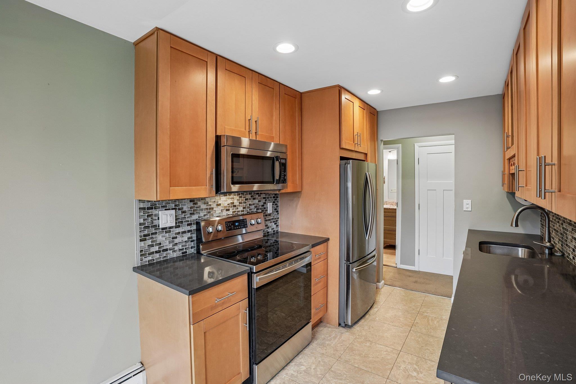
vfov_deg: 73.7
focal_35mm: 16
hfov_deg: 96.7
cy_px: 192
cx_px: 288
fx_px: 256
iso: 400
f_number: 8
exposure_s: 1/15
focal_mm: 16
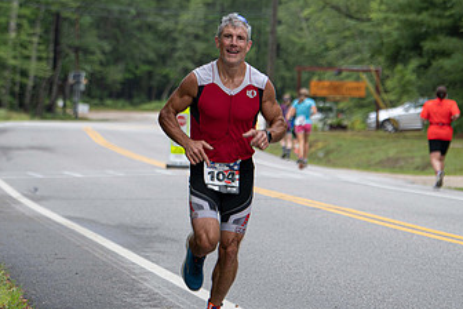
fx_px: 2778
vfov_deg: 6.4
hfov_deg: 9.5
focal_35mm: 216
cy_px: 199
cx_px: 87
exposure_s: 1/250
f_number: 4
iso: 200
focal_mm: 125
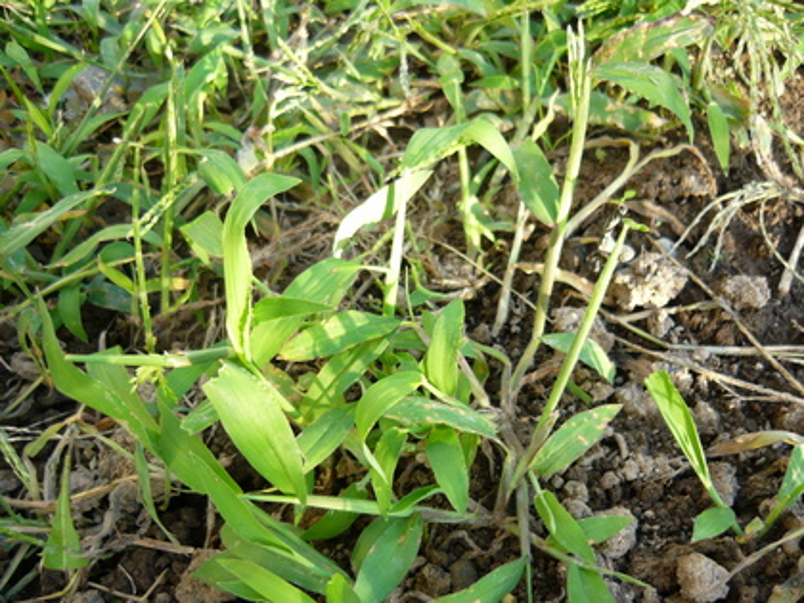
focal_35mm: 33
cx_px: 402
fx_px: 766
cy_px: 302
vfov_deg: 42.9
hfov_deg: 55.4
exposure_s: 1/80
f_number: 2.8
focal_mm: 5.5
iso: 100
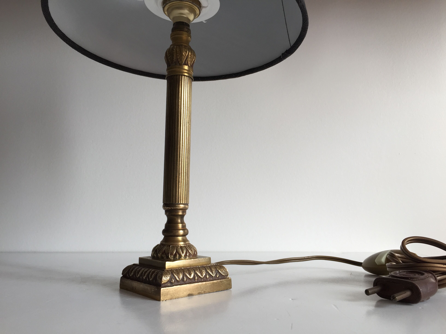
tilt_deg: +6.3
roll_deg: +0.4
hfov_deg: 61.7
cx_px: 223
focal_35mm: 29
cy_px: 167
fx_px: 374
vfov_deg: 48.2
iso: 32
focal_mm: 4.15
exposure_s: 1/100
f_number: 2.2
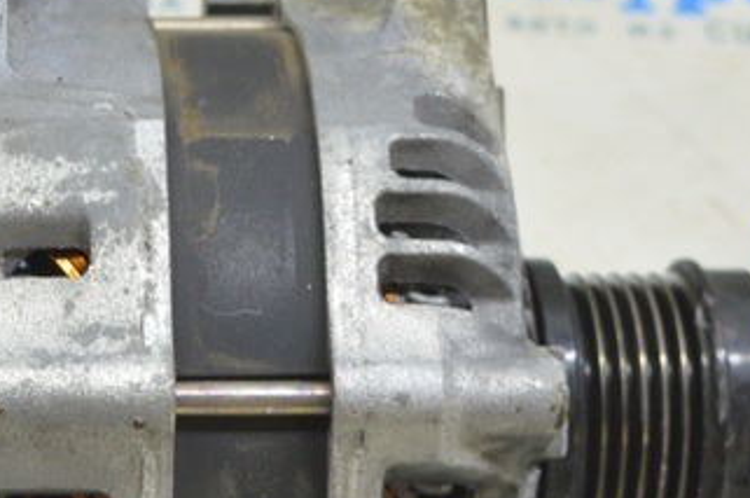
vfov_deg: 10.1
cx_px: -7
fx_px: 2787
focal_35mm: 134
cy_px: 462
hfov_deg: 15.0
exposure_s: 1/20
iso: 400
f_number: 5.6
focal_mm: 28
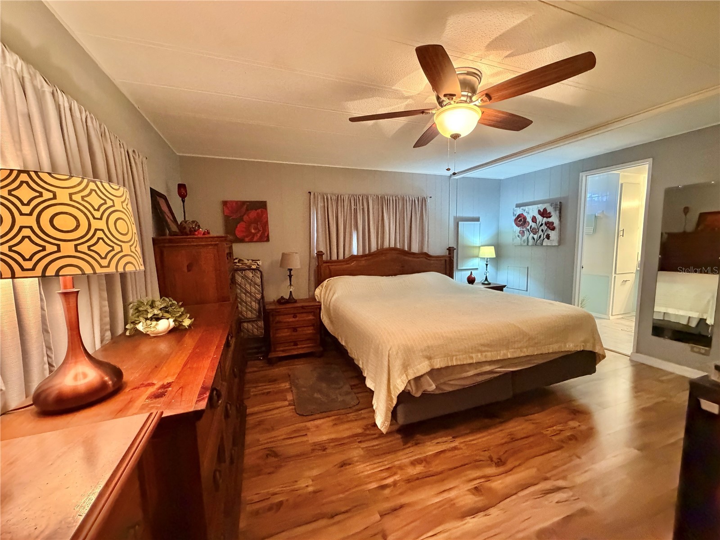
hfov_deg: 102.1
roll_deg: +1.2
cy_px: 270
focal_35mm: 14
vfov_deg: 85.7
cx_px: 360
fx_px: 291
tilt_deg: -6.2
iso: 800
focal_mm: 2.22
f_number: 2.2
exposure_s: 1/60
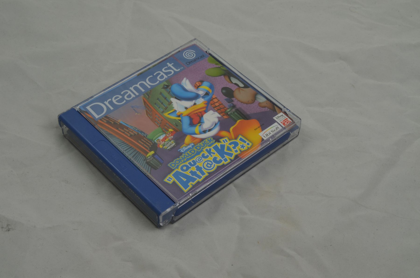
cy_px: 139
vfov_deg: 22.5
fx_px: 699
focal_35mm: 60
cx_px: 210
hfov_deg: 33.5
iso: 100
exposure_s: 1/3
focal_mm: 40
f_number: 20
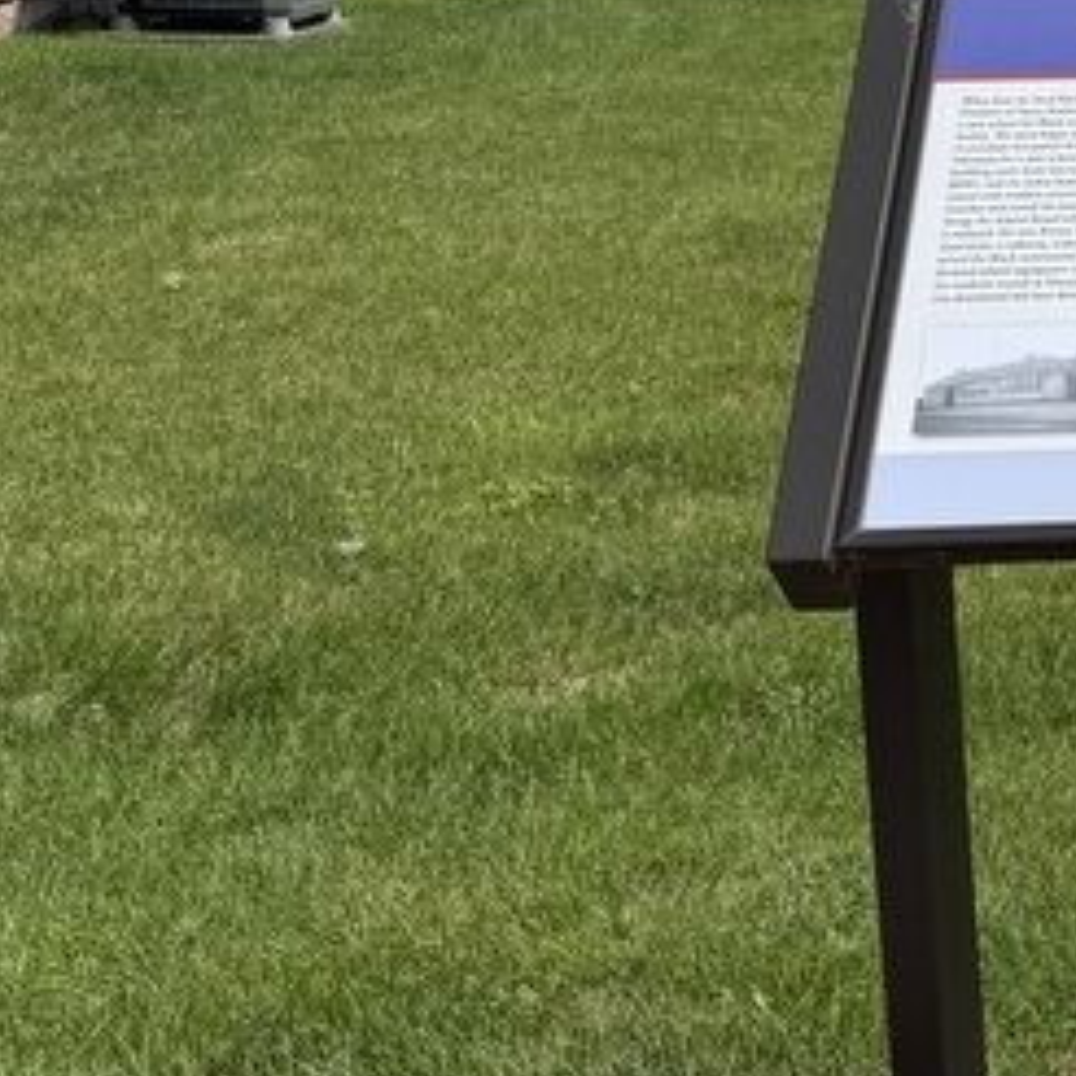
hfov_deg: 21.2
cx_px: 1601
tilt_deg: -3.7
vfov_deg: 23.9
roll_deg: -1.8
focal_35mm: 69
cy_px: -4
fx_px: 2427
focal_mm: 6.76
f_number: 1.78
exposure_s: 1/5714
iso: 80
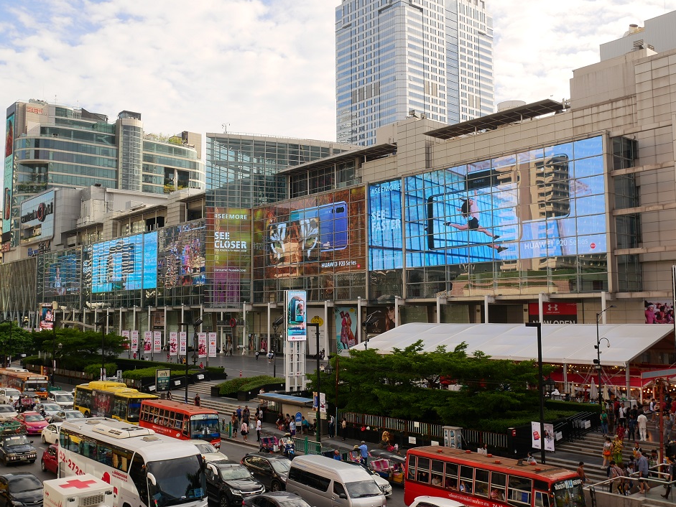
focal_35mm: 34
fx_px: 664
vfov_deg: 41.8
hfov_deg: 54.0
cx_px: 335
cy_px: 252
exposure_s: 1/200
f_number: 8
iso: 200
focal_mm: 16
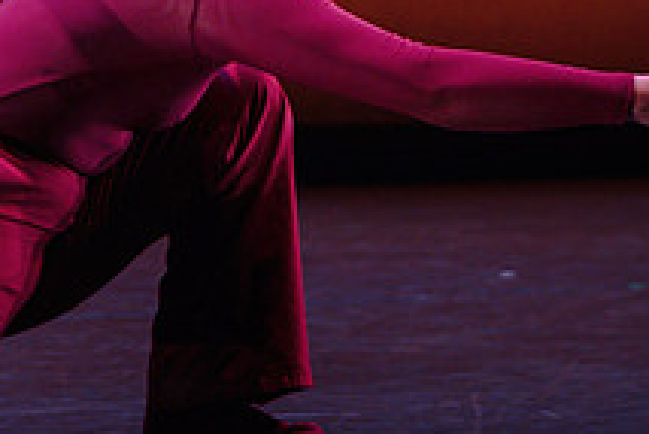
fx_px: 2922
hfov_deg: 12.7
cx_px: 320
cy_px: 85
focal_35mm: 162
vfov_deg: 8.5
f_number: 2.8
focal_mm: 52
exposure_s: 1/250
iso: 2500
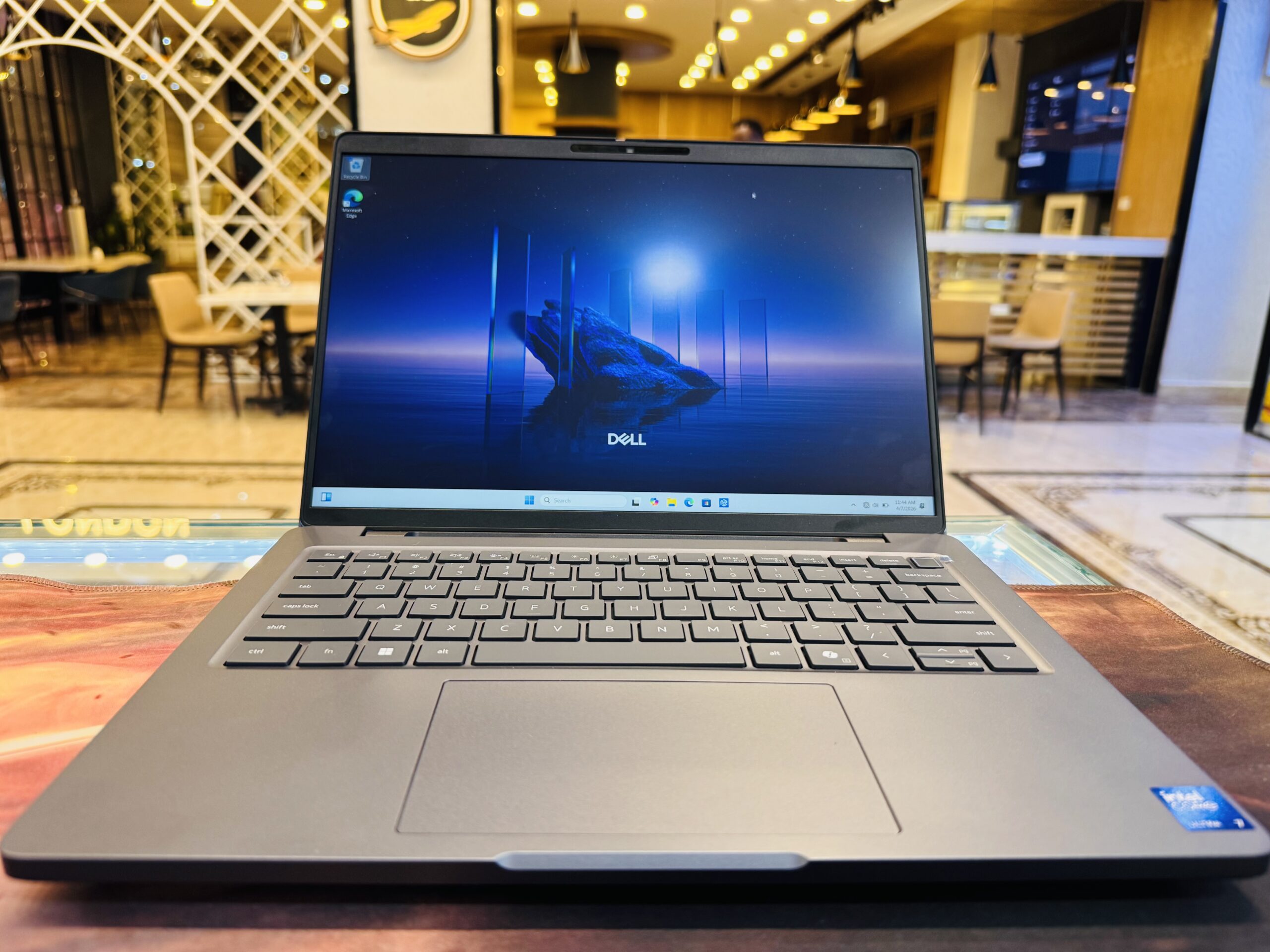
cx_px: 635
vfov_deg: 56.8
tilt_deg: -15.8
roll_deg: -1.0
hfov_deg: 71.6
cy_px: 476
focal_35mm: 24
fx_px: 881
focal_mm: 6.76
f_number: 1.78
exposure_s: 1/100
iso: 200
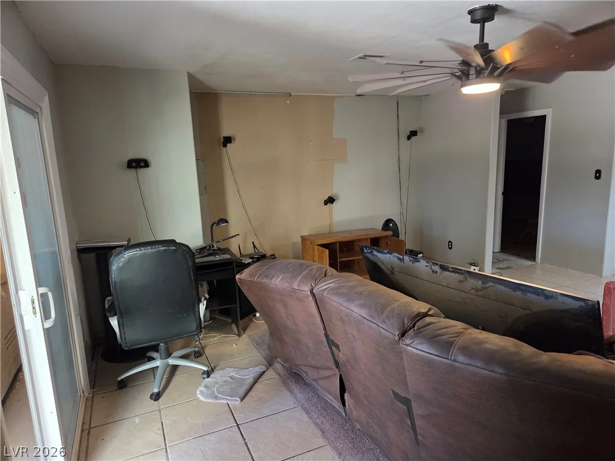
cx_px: 308
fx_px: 409
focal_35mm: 23
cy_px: 230
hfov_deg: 73.9
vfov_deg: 58.9
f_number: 1.8
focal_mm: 5.4
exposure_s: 1/120
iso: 1000
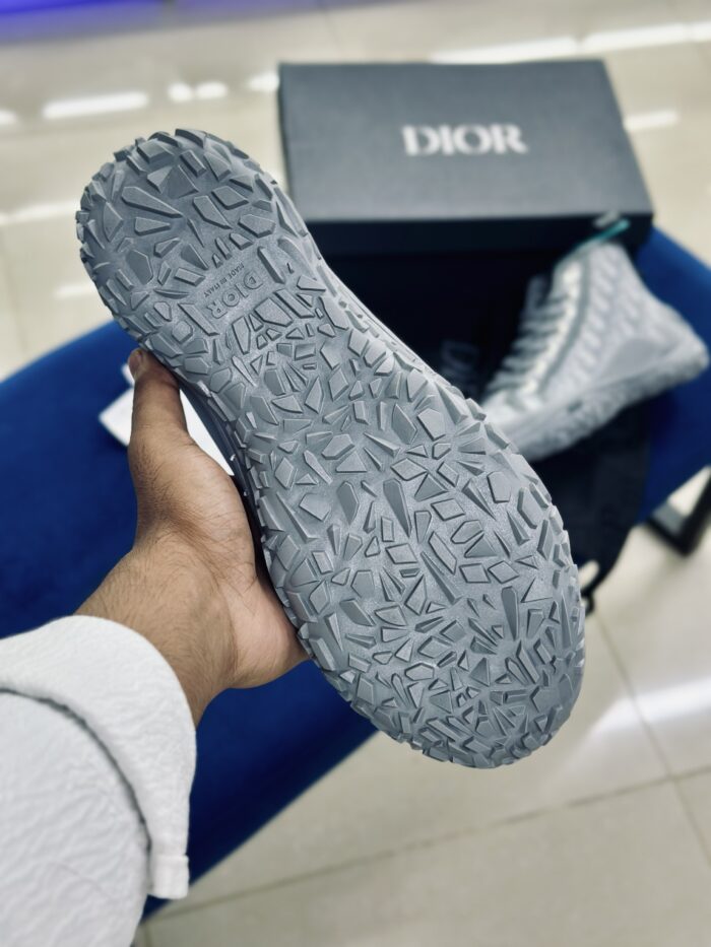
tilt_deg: -54.8
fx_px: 1314
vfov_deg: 39.7
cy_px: 474
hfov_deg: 30.3
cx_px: 356
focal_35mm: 48
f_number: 1.78
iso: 100
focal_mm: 6.86
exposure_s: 1/100
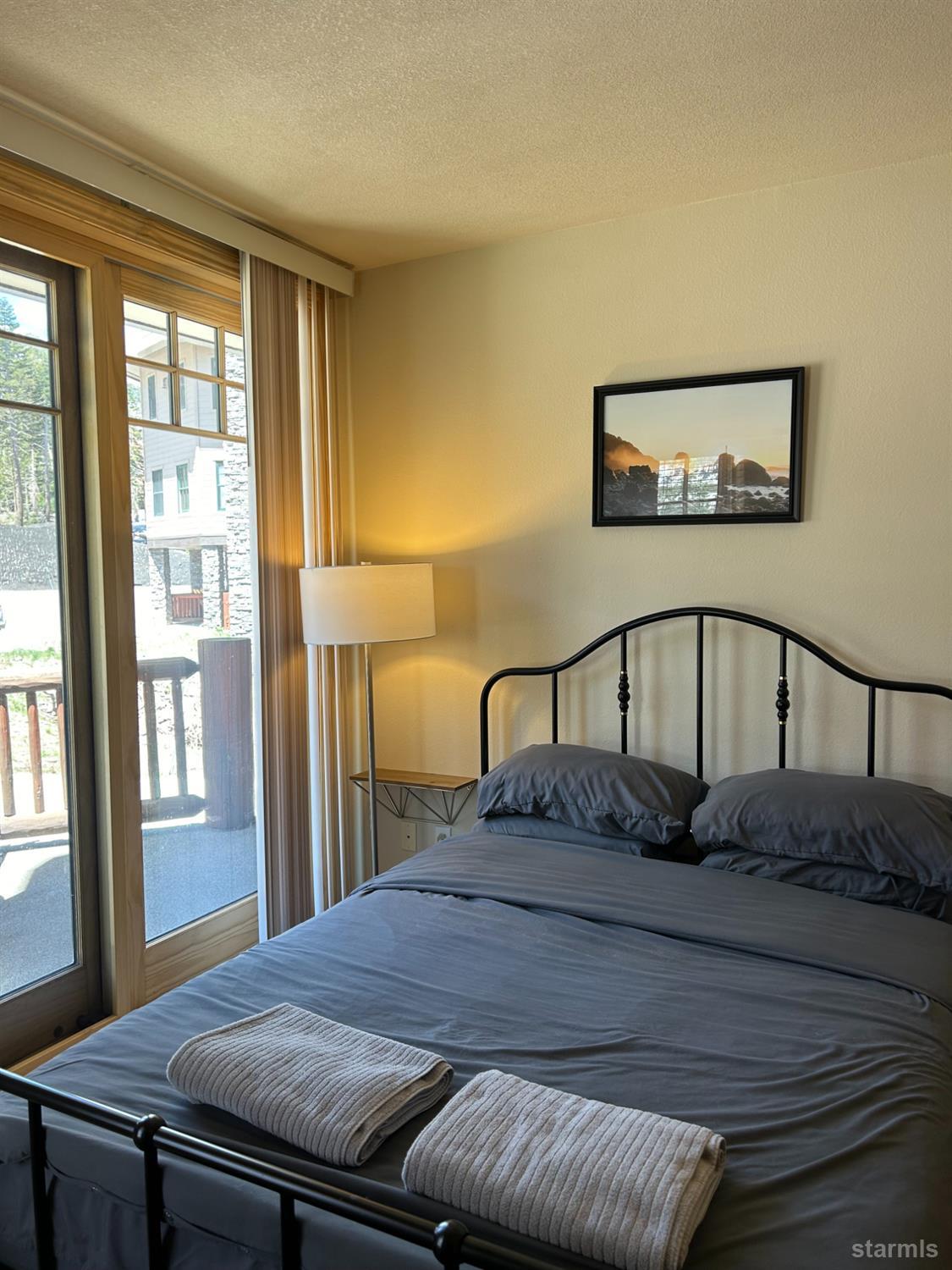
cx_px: 476
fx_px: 953
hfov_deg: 53.1
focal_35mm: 26
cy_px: 635
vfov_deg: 67.3
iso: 50
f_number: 1.5
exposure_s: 1/120
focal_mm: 5.7
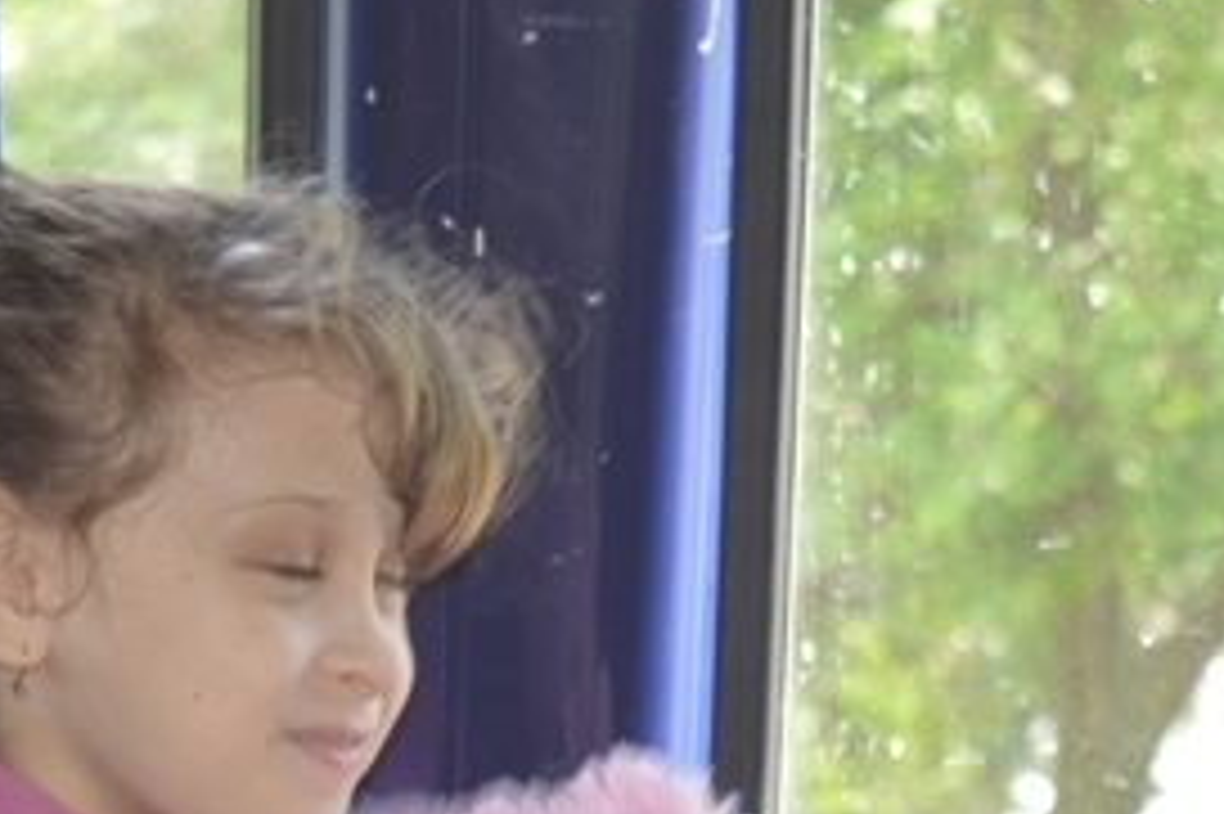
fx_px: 8239
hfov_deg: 8.5
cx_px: 842
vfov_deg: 5.6
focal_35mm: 242
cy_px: 1097
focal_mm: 55
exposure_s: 1/60
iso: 400
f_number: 5.6
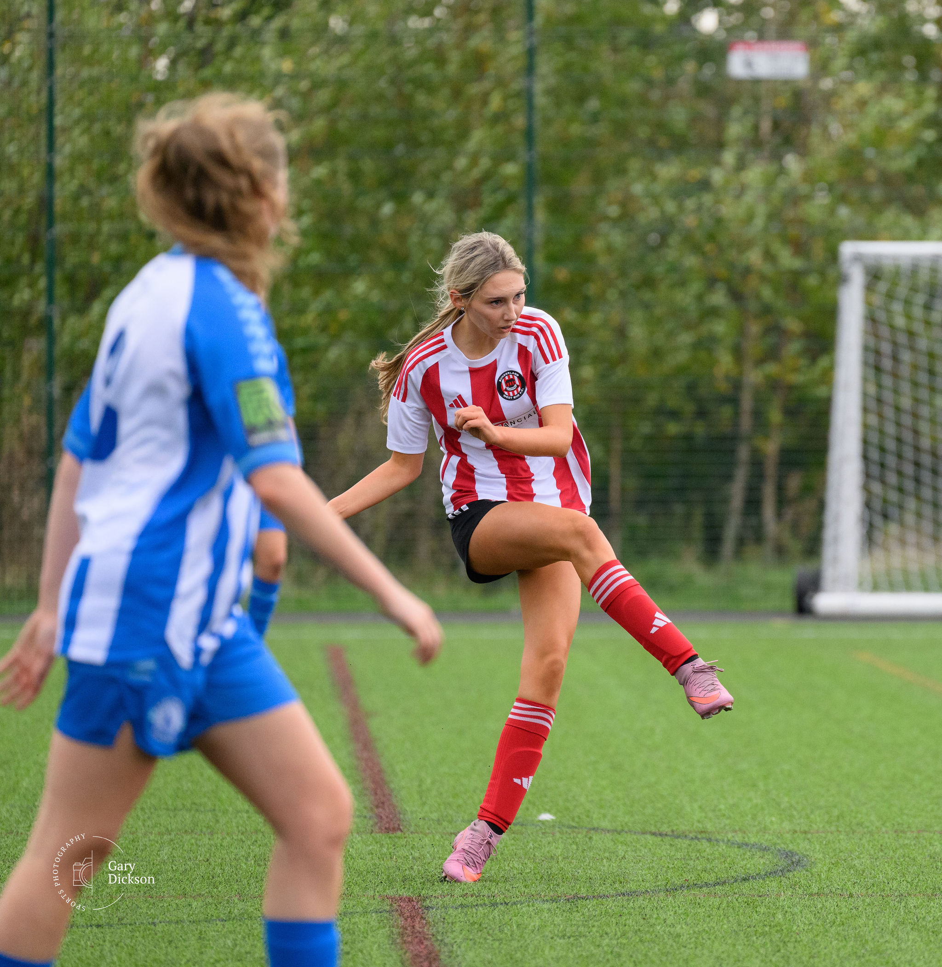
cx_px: 741
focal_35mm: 440
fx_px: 13737
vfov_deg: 4.0
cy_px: 472
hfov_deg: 3.9
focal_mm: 290
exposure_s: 1/1250
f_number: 5.3
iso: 1800
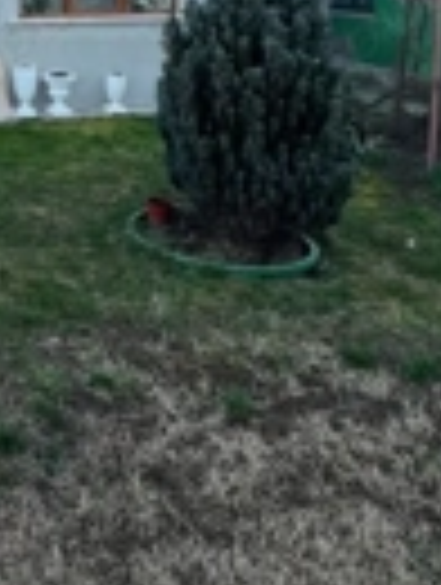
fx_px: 677
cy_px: 9
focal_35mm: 40
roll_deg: +0.5
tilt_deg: -5.5
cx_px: -126
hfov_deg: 29.4
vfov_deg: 41.1
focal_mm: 1.57
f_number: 1.8
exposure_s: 1/99
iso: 50
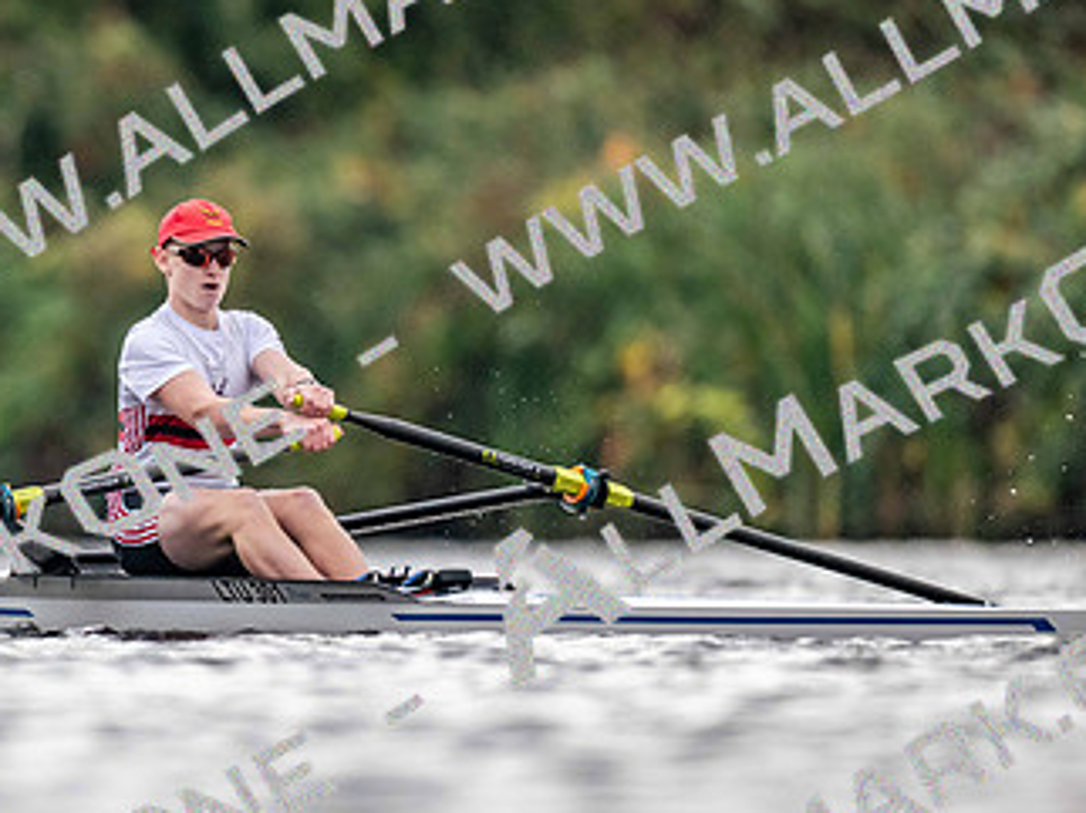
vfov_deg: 1.4
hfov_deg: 1.9
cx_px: 206
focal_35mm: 1040
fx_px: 32603
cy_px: 369
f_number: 4
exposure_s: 1/2500
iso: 2200
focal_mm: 600
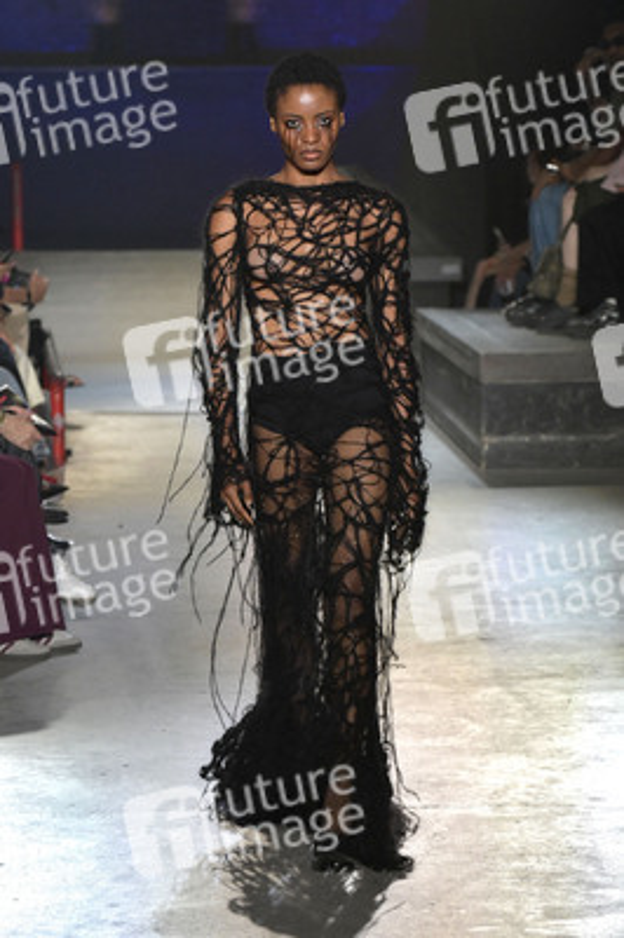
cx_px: 312
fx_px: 4375
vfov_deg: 12.2
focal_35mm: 168
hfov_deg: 8.2
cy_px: 469
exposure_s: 1/400
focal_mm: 140
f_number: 7.1
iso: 2500
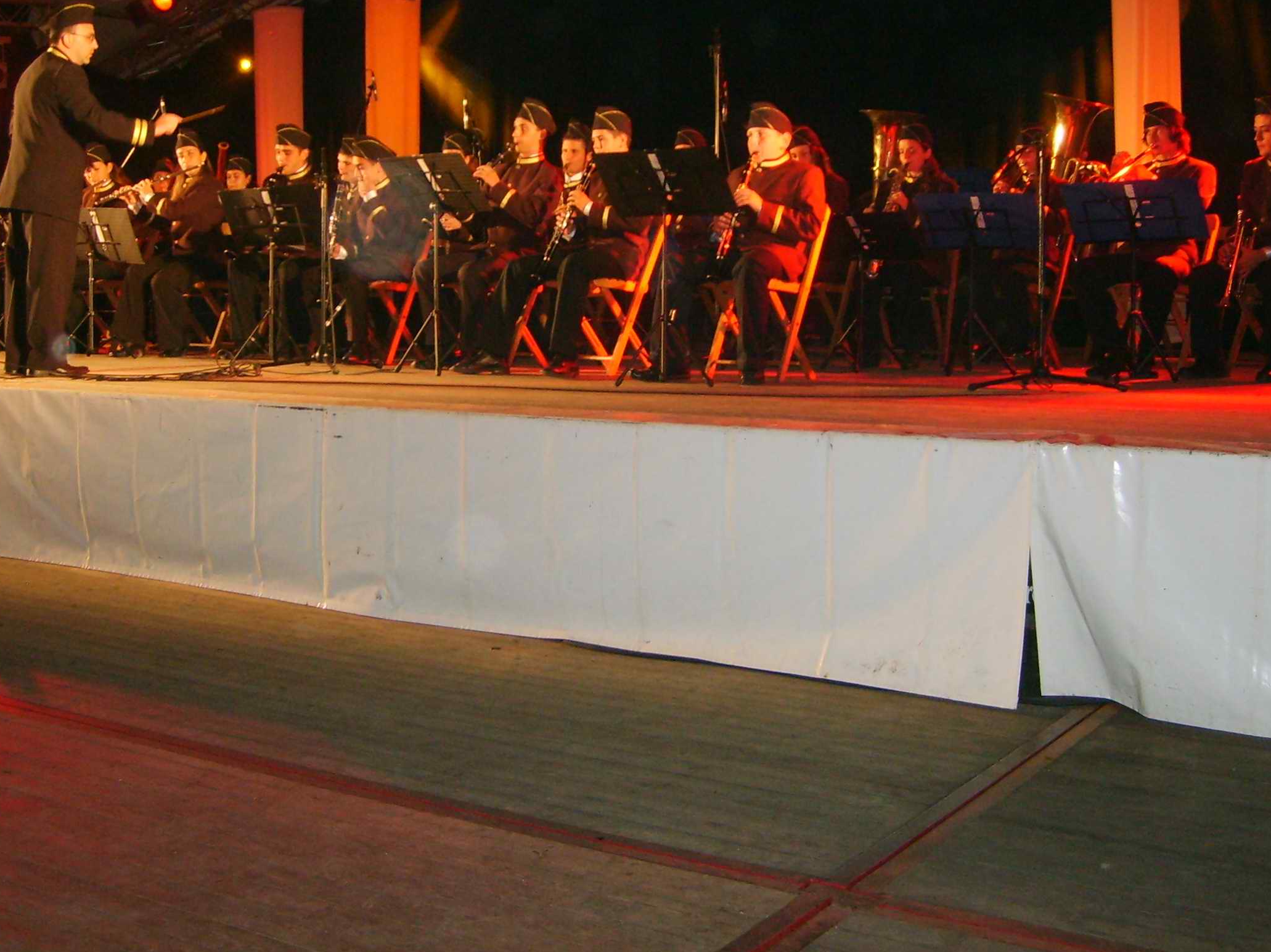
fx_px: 1615
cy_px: 361
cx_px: 623
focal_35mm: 44
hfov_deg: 42.9
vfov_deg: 32.7
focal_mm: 5.8
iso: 245
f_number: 2.8
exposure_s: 1/30
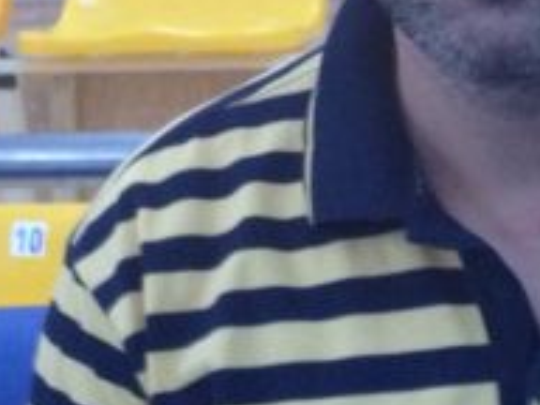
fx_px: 2278
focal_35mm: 146
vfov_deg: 10.1
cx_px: 458
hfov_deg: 13.4
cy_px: -3
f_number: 2.4
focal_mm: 4.28
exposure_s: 1/20
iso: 250
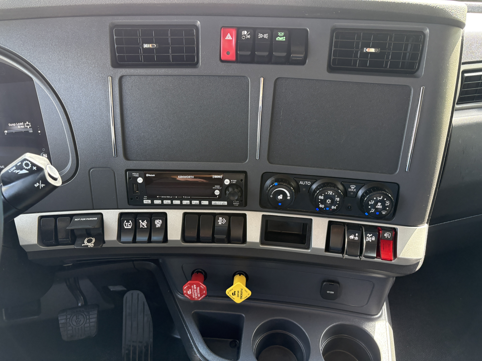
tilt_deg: -38.4
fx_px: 362
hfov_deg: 67.3
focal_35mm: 26
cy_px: 180
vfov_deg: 53.1
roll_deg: +2.8
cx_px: 241
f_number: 1.6
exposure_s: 1/66
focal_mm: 5.96
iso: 125
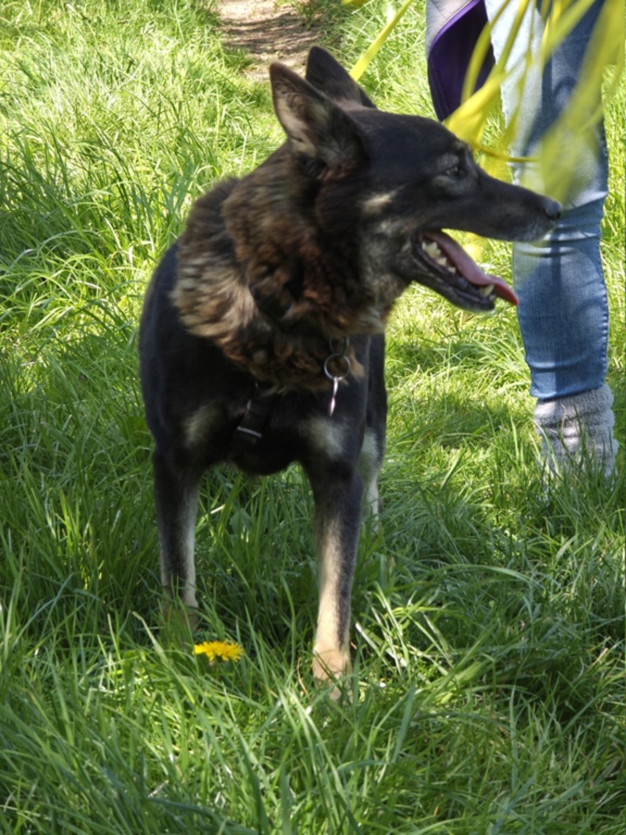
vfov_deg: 17.1
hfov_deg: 12.9
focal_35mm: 115
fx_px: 2773
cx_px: 313
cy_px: 418
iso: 32
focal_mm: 18.6
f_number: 3.4
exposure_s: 1/50
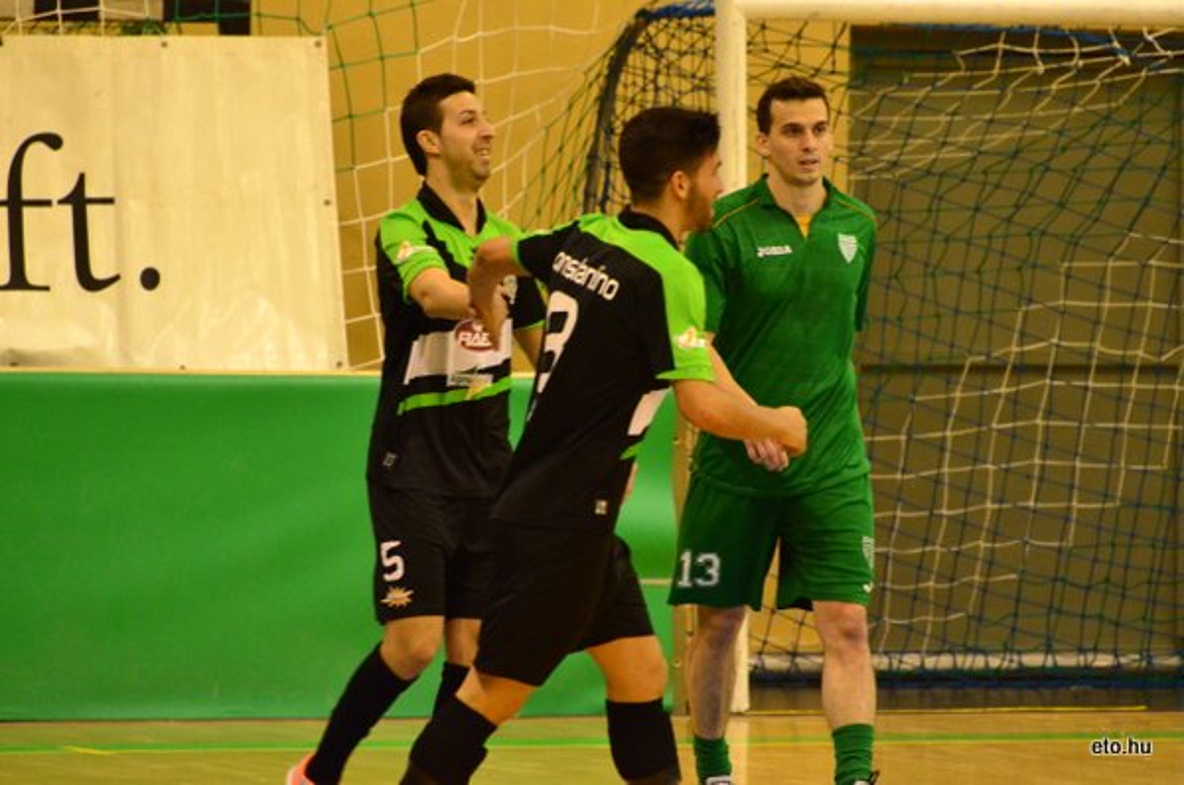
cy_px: 392
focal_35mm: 330
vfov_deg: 4.2
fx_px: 10836
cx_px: 592
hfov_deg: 6.3
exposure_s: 1/400
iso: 4000
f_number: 5.3
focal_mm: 220
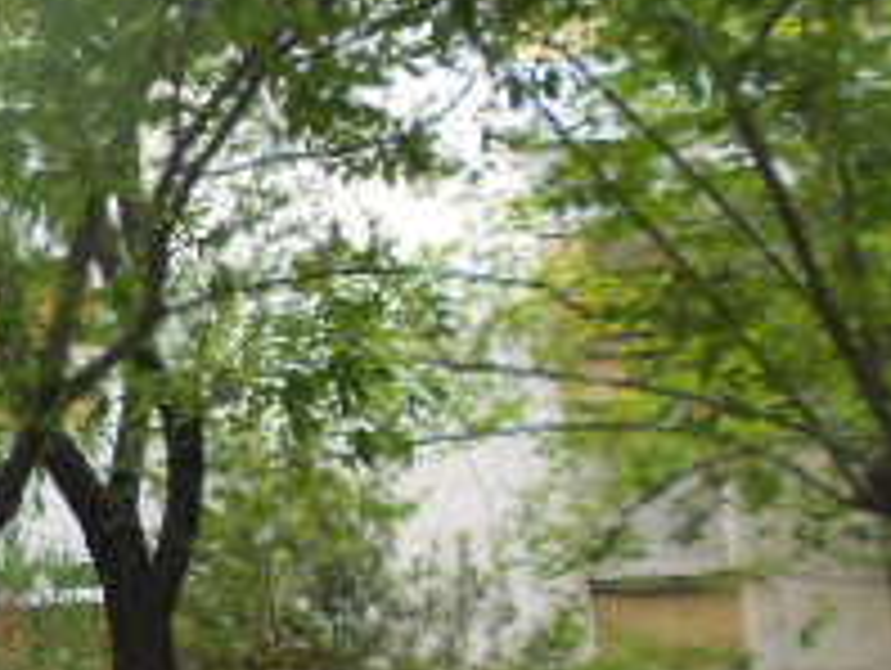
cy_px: 468
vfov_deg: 17.5
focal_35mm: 84
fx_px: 2165
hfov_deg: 19.5
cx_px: -531
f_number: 3.2
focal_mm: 4.6
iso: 80
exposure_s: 1/125
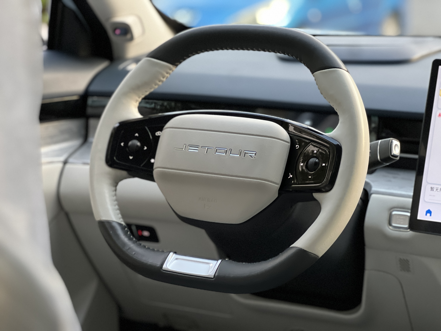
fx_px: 981
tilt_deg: -12.4
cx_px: 220
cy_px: 166
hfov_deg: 25.3
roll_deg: +0.8
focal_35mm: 77
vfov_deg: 19.1
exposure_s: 1/40
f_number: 2.8
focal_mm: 9
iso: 400
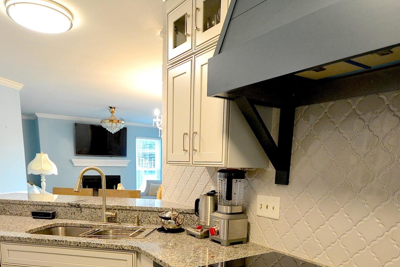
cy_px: 214
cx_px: 188
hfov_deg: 69.3
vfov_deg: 46.9
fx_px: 289
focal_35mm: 26
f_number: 4
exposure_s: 1/50
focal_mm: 10
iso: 800
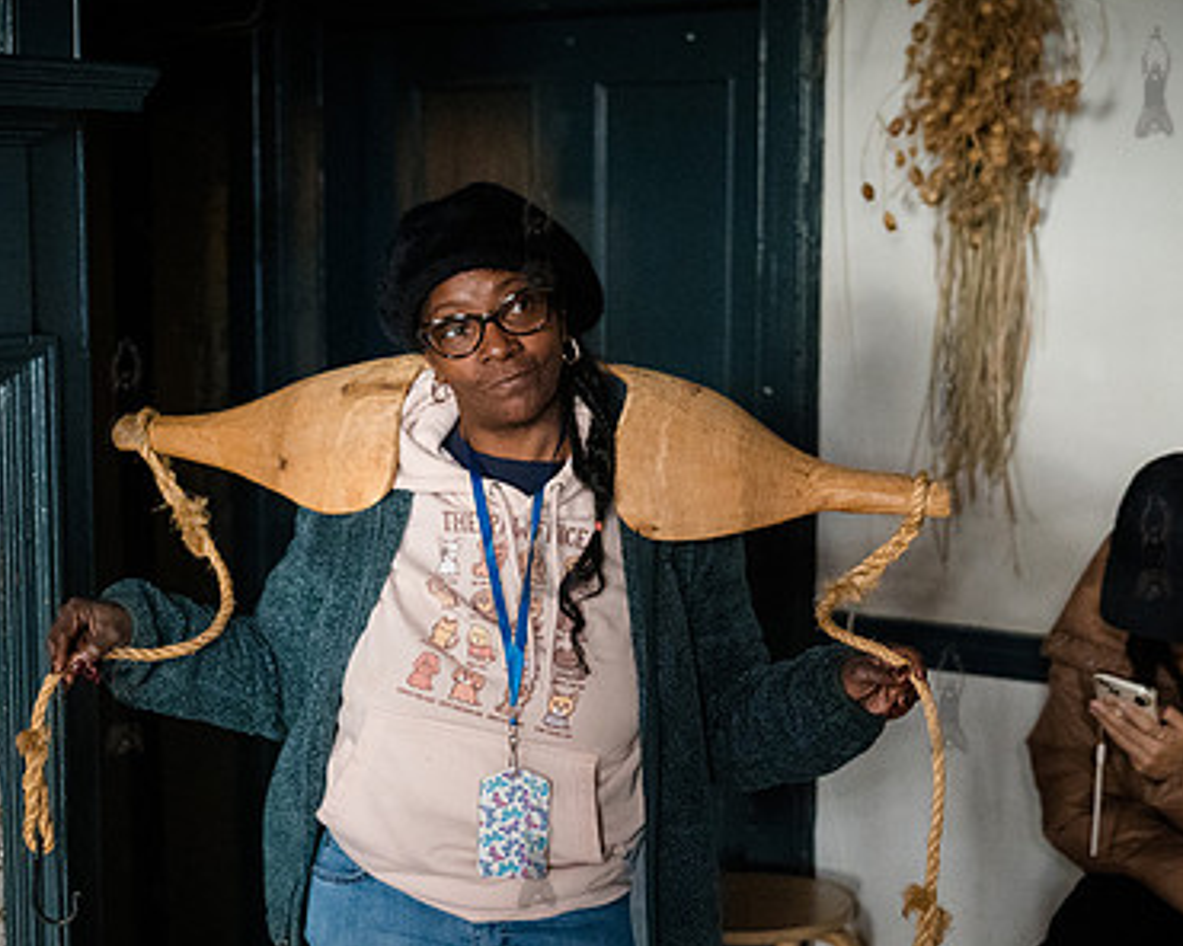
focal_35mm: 68
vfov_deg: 22.5
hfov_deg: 27.9
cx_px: 534
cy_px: 543
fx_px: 2381
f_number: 2.8
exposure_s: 1/320
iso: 12800
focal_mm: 45
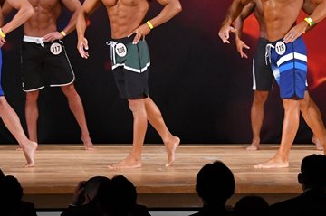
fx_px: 2632
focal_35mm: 291
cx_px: 207
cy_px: 46
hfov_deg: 7.1
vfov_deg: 4.7
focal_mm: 90
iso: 3200
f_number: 5.6
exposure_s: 1/400
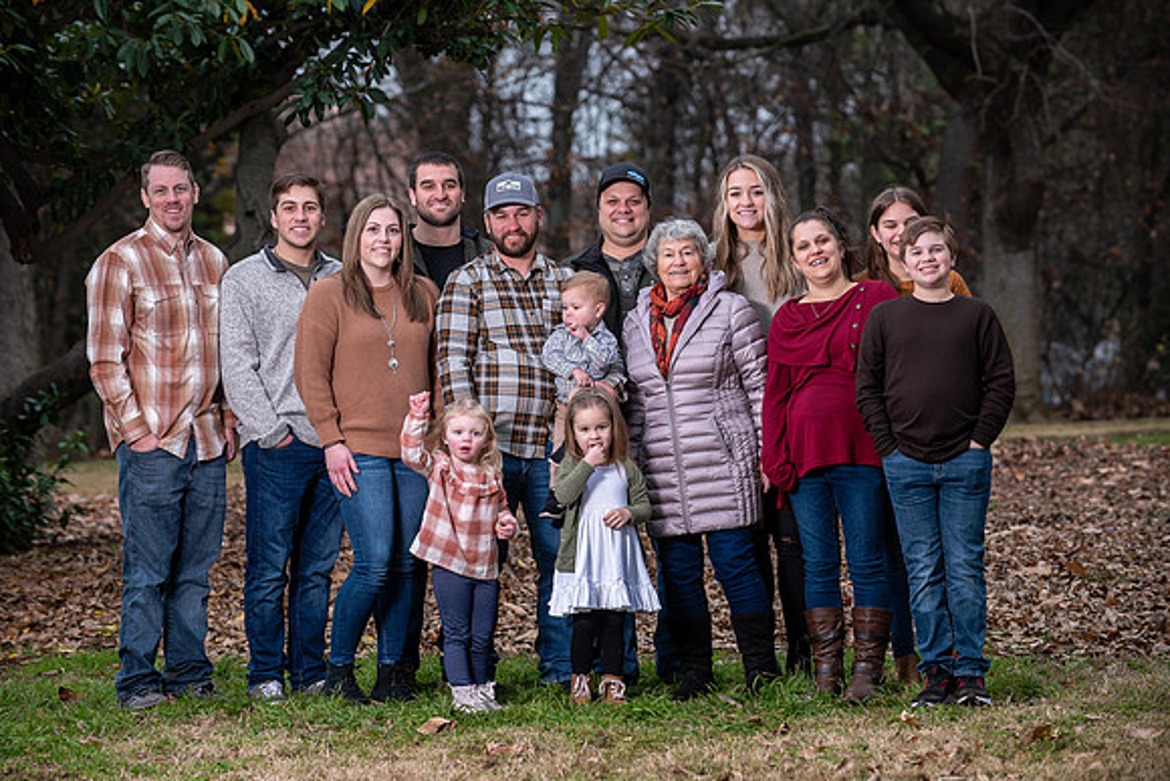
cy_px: 390
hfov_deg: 16.4
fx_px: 4063
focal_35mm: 125
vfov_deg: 11.0
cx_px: 585
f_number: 4
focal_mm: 125
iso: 200
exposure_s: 1/125
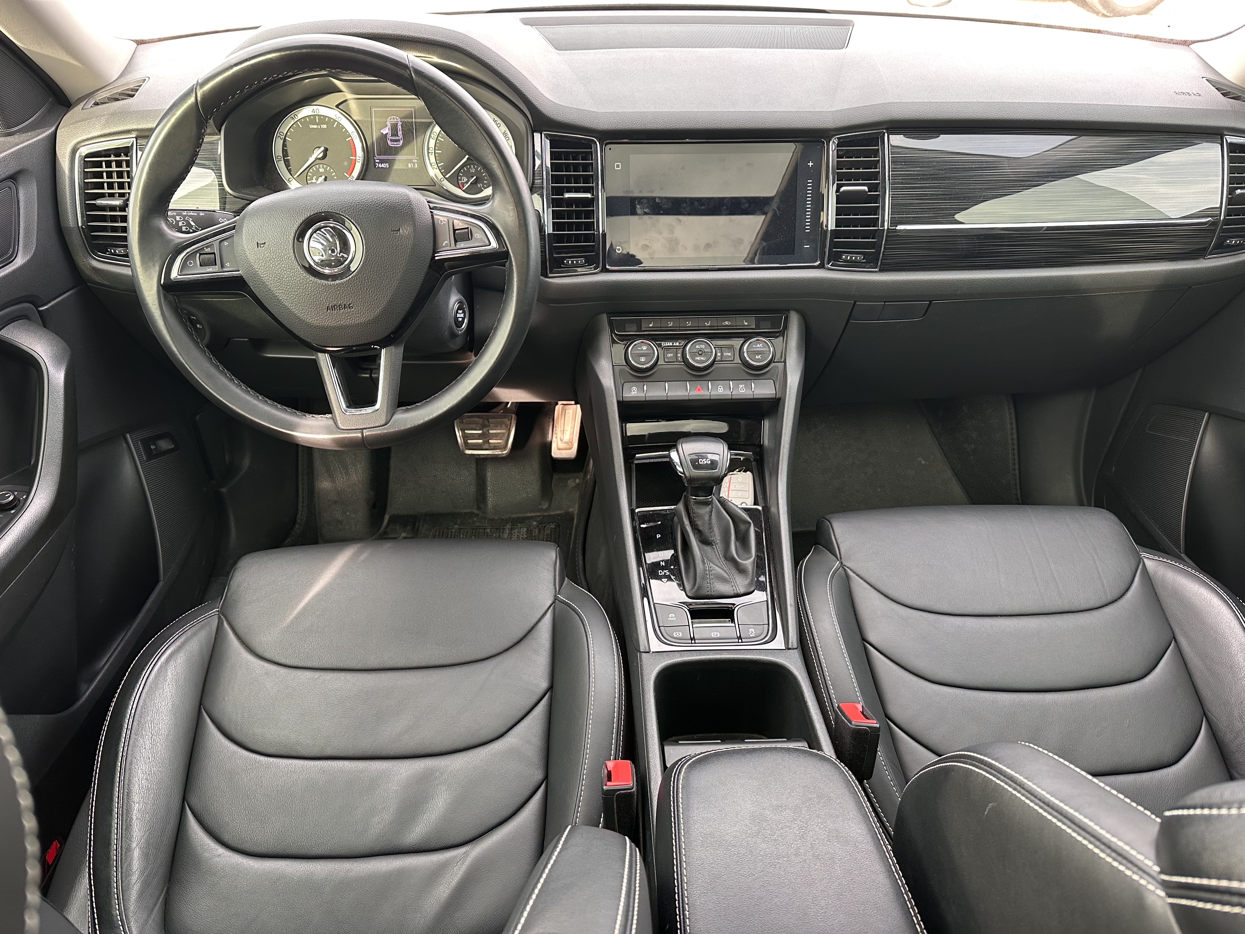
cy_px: 467
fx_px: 863
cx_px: 622
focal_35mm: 24
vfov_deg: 56.8
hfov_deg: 71.6
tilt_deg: -35.7
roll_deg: +0.3
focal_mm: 6.86
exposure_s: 1/121
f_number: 1.78
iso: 160
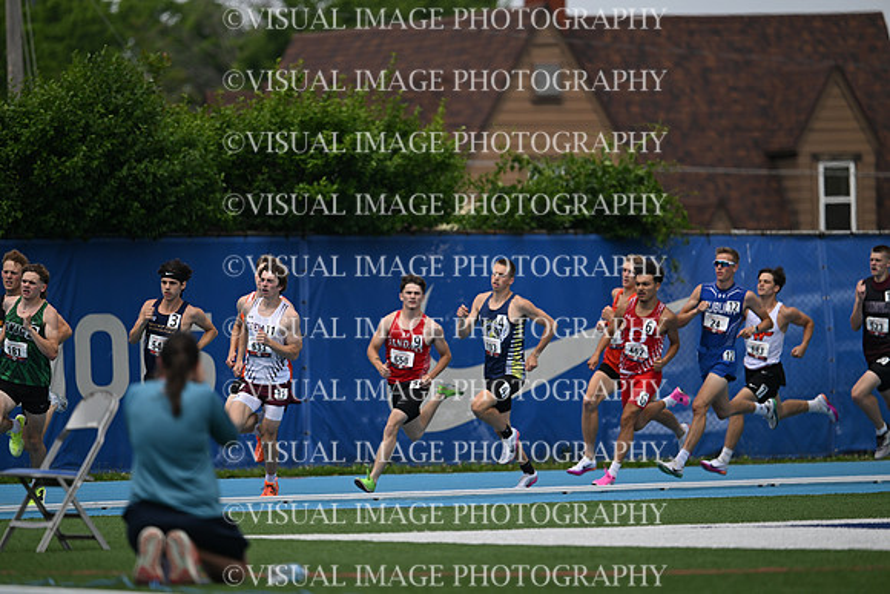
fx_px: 9891
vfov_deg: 3.4
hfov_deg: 5.2
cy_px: 297
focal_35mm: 400
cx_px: 445
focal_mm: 400
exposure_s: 1/2543
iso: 250
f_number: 4.5
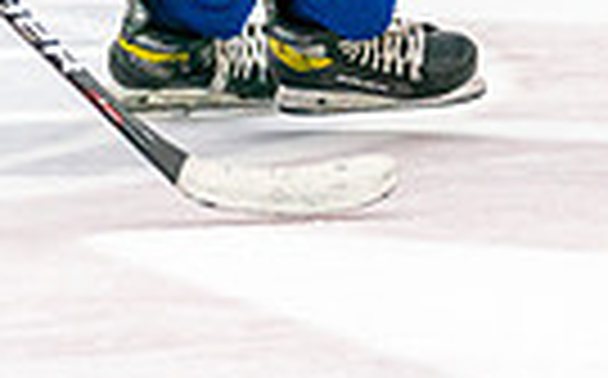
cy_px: -380
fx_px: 12180
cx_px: 392
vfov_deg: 1.8
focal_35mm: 736
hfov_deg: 2.9
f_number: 2.8
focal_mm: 167
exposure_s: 1/1250
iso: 3200
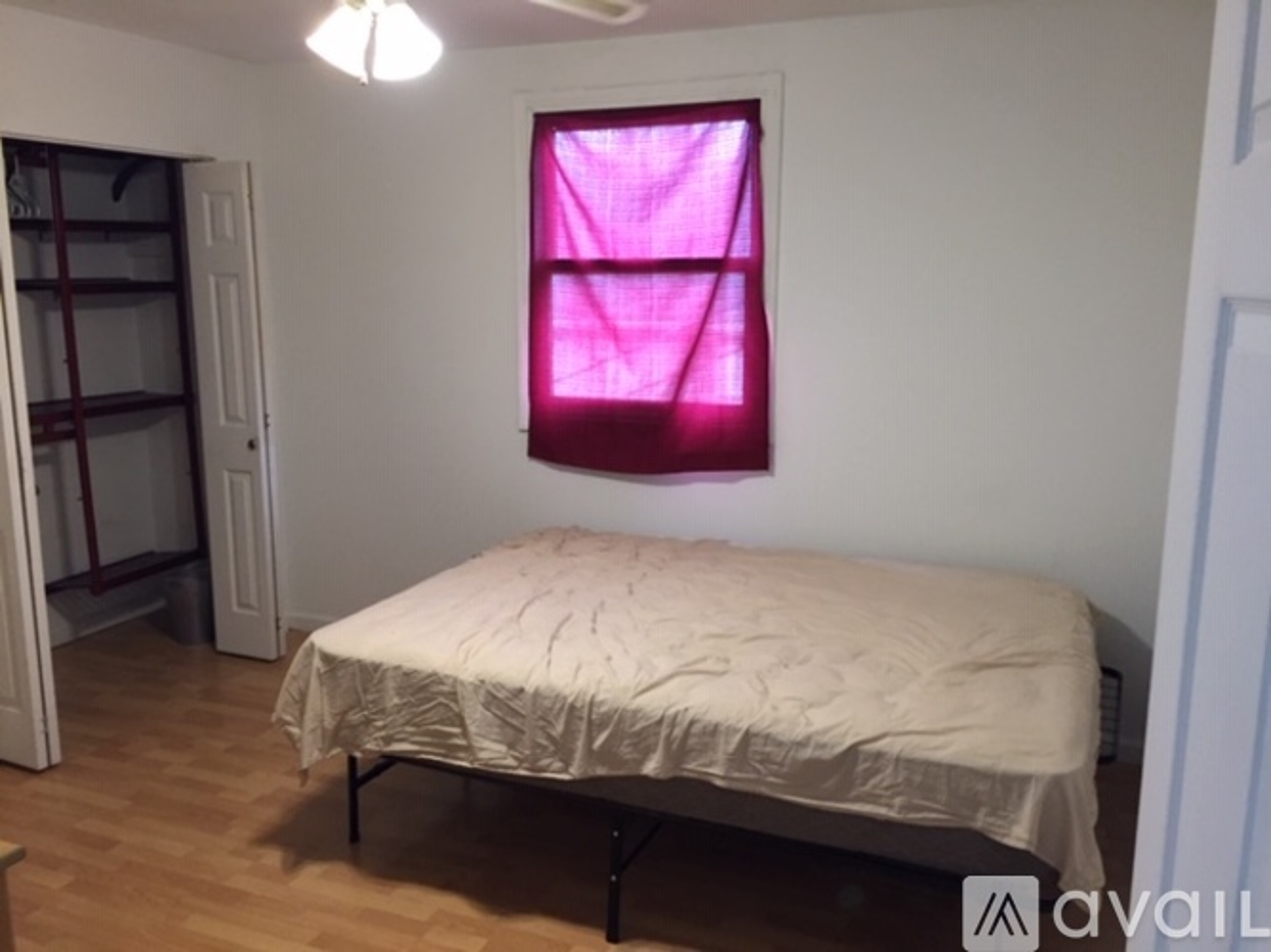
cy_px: 476
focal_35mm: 29
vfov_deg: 48.2
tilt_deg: -11.1
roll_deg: -0.7
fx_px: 1065
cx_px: 636
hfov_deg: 61.7
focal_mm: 4.15
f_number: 2.2
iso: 125
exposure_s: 1/30
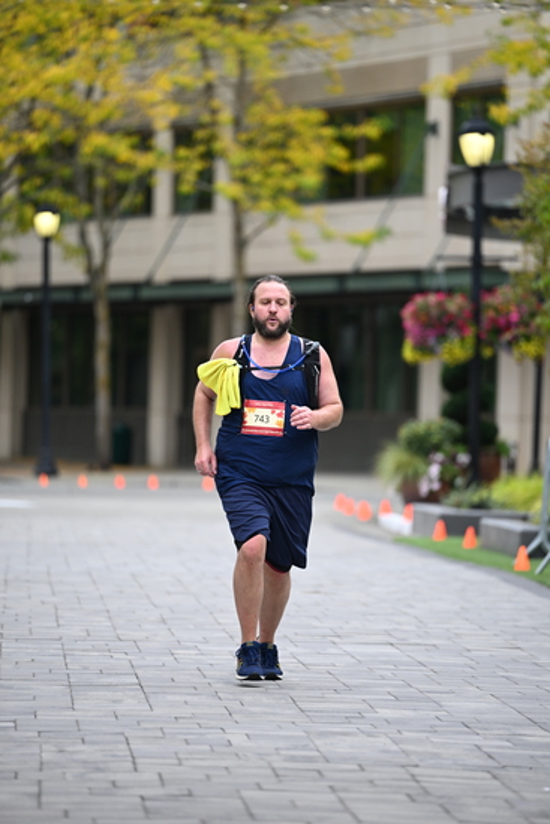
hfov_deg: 6.9
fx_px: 4580
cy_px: 412
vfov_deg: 10.3
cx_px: 275
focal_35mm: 200
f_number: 2.8
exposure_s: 1/1250
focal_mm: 200
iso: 400
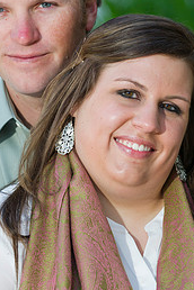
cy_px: 120
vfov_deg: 8.4
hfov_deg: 5.6
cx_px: 107
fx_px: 1972
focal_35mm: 244
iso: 400
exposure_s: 1/100
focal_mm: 140
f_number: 5
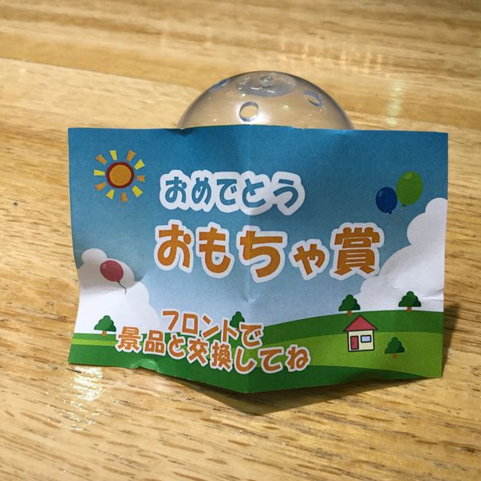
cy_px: 240
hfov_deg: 44.8
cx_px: 276
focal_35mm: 37
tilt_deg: -37.4
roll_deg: -1.2
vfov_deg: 44.9
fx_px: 582
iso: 25
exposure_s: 1/30
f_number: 2.4
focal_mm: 3.3
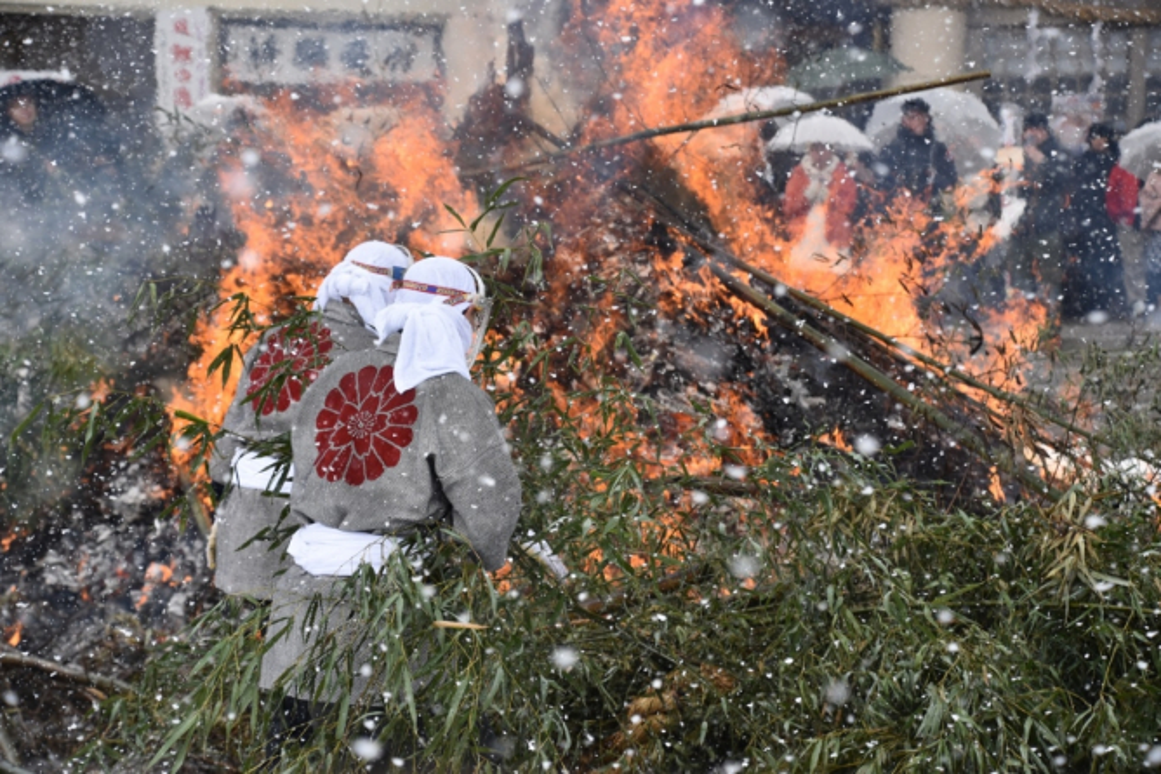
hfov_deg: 18.2
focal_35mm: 112
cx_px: 580
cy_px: 387
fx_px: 3627
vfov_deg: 12.2
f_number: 5.3
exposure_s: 1/1250
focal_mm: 75
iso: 400
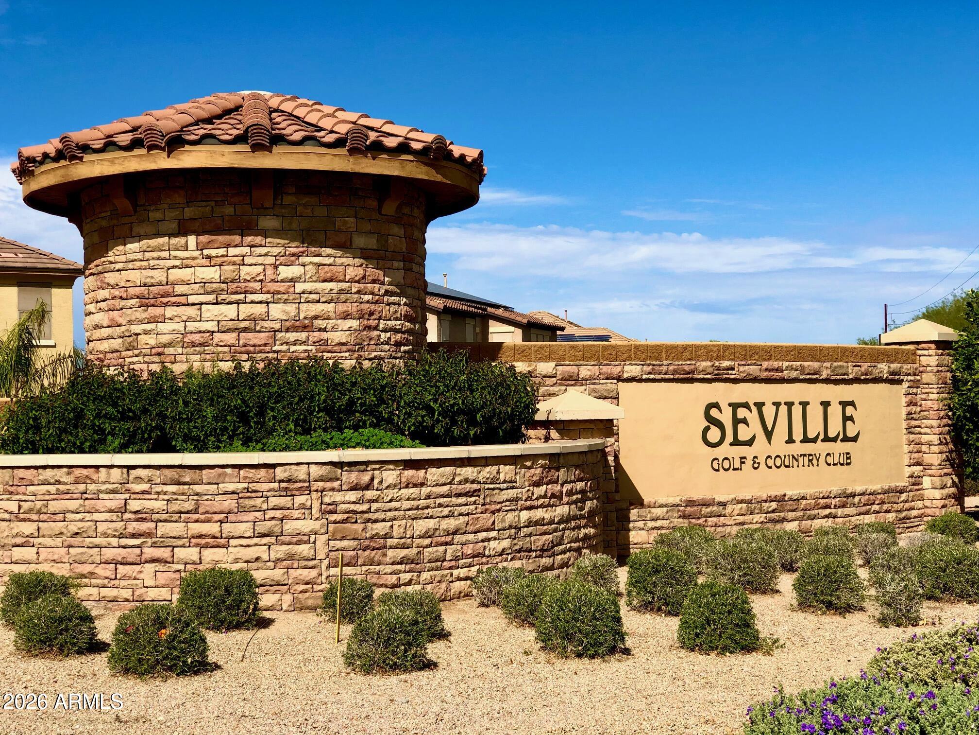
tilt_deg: +0.7
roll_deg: +0.7
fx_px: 1612
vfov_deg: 25.7
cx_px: 490
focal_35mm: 57
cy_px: 368
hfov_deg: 33.8
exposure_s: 1/1297
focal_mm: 6.6
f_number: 2.8
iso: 20
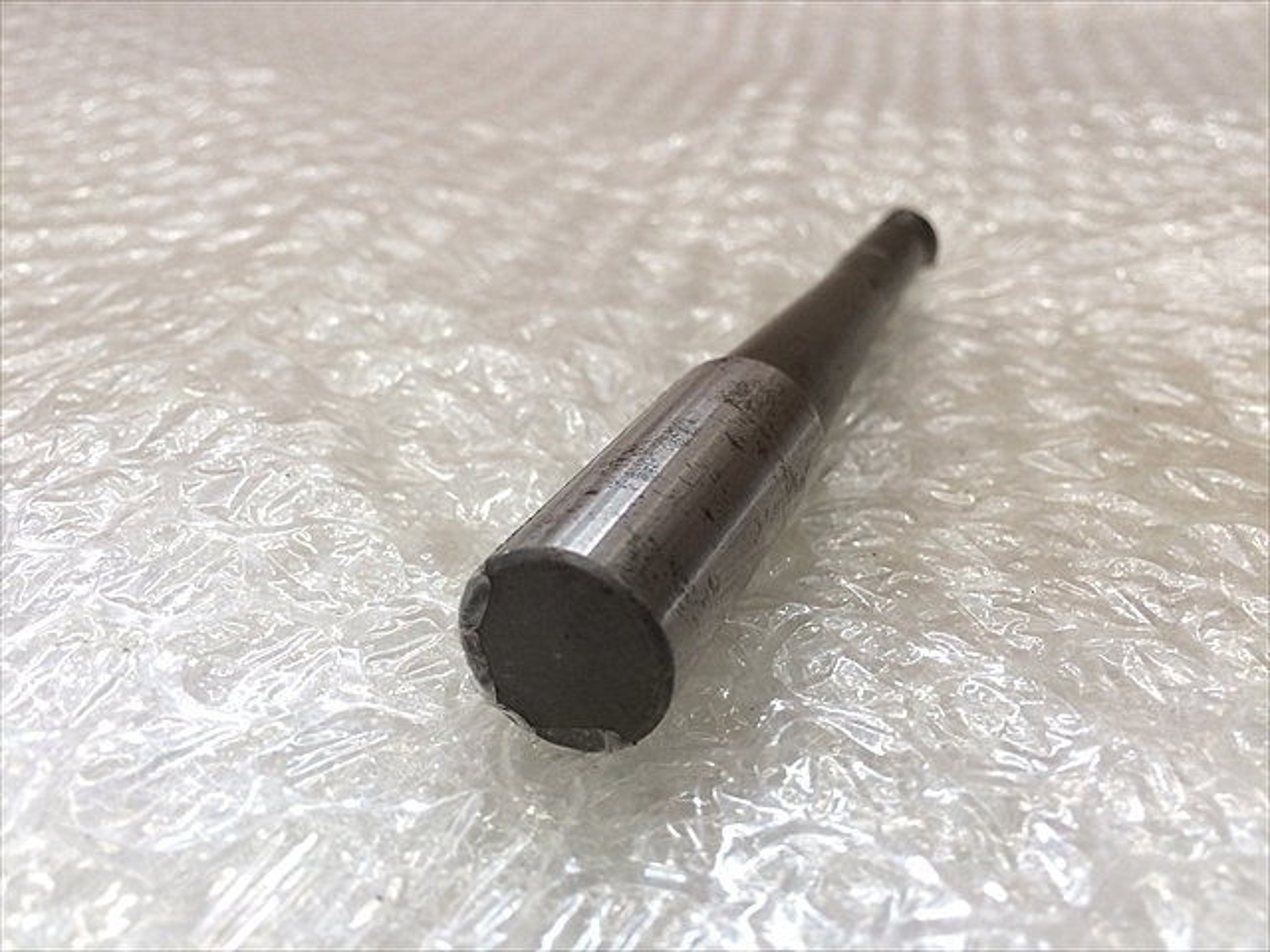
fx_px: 1064
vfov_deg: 48.2
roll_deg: -0.7
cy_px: 476
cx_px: 635
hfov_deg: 61.7
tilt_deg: -33.0
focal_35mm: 29
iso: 40
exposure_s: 1/40
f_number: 2.2
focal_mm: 4.15
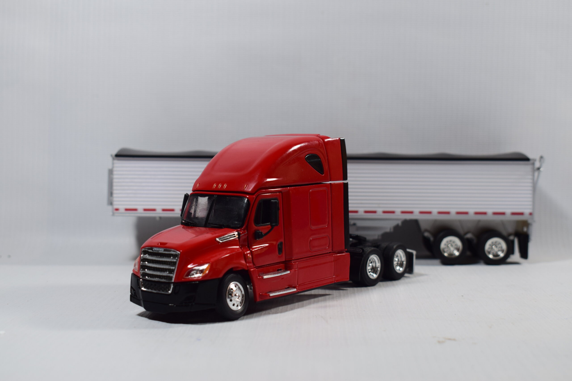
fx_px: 906
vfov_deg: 23.8
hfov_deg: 35.1
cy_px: 190
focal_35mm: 57
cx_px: 286
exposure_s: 1/50
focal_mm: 38
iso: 400
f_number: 8
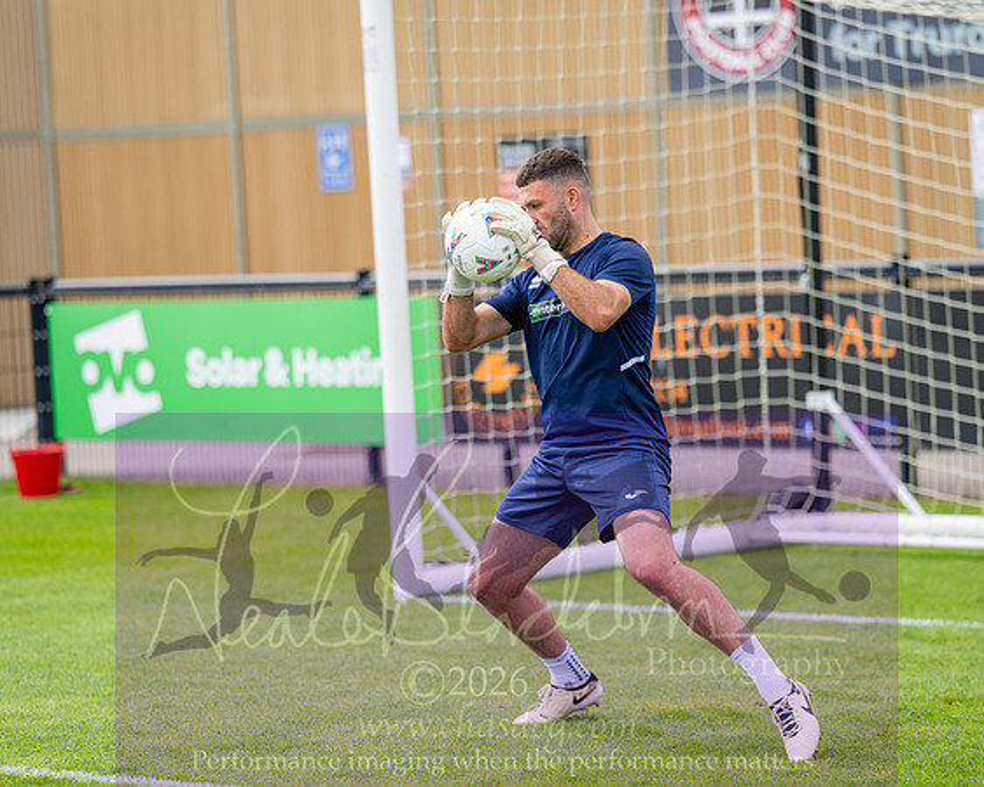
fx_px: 4426
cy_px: 394
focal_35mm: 152
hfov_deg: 12.7
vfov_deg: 10.2
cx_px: 514
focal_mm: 135
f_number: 2.1
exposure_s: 1/2000
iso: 100
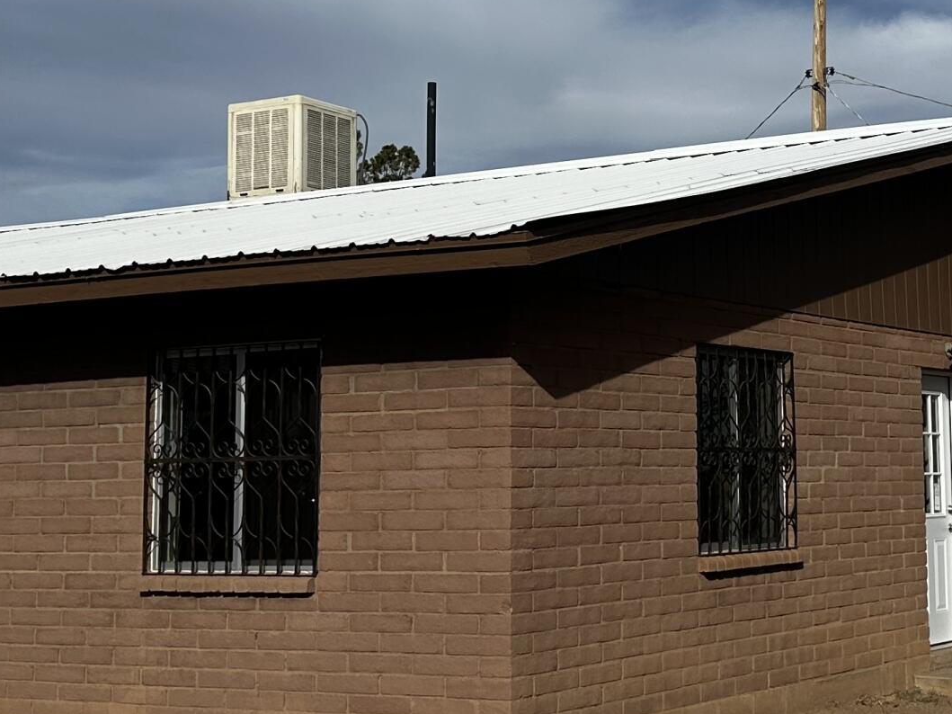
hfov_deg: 28.2
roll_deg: +0.3
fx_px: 1870
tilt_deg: +6.6
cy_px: 281
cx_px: 710
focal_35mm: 68
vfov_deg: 21.6
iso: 80
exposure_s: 1/8197
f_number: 1.78
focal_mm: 6.86
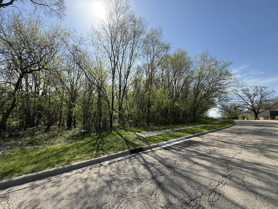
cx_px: 139
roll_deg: -0.8
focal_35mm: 14
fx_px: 112
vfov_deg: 85.7
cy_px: 104
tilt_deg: +9.5
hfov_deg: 102.1
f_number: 2.2
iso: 64
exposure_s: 1/1033
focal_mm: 2.22
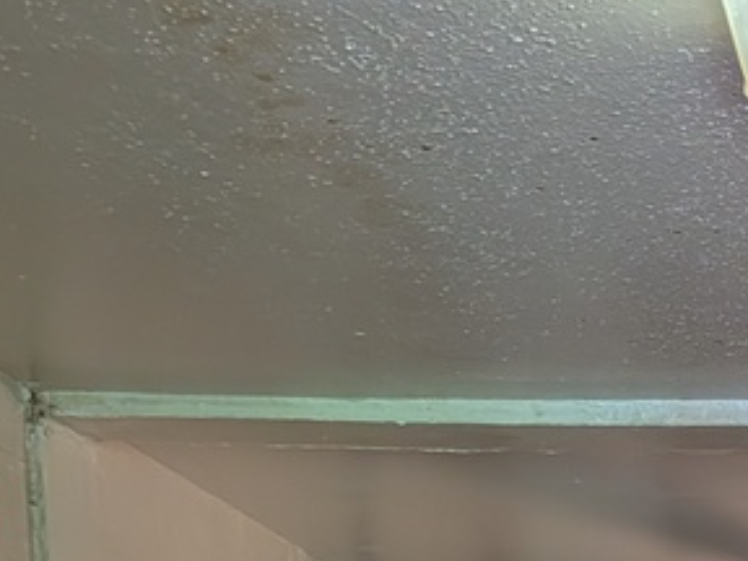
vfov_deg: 13.9
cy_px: 1117
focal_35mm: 90
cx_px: 954
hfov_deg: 20.1
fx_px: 1945
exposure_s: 1/150
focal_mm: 6.9
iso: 28
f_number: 1.68
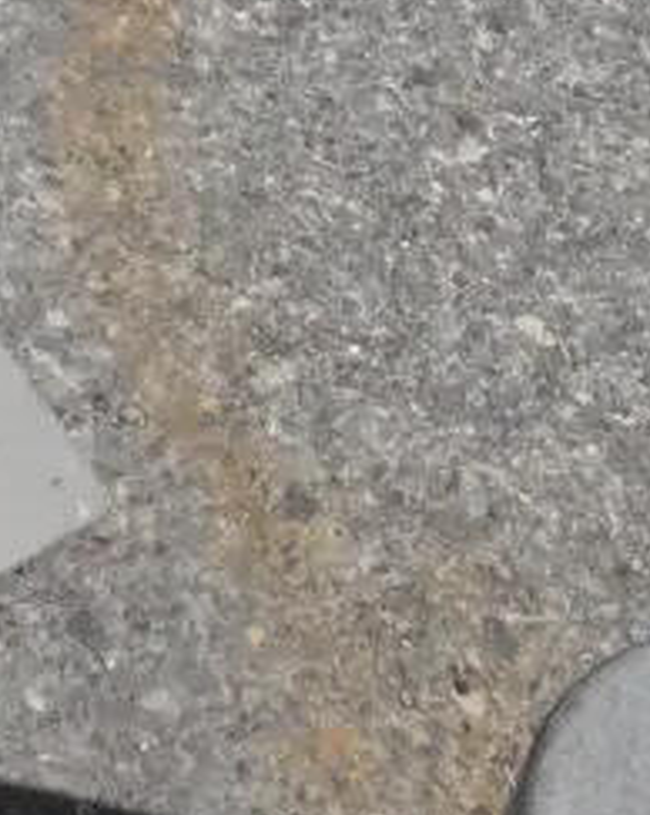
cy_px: -609
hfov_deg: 14.3
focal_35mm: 106
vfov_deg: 15.7
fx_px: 2552
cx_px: 13
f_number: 22
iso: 6400
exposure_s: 1/4000
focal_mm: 20
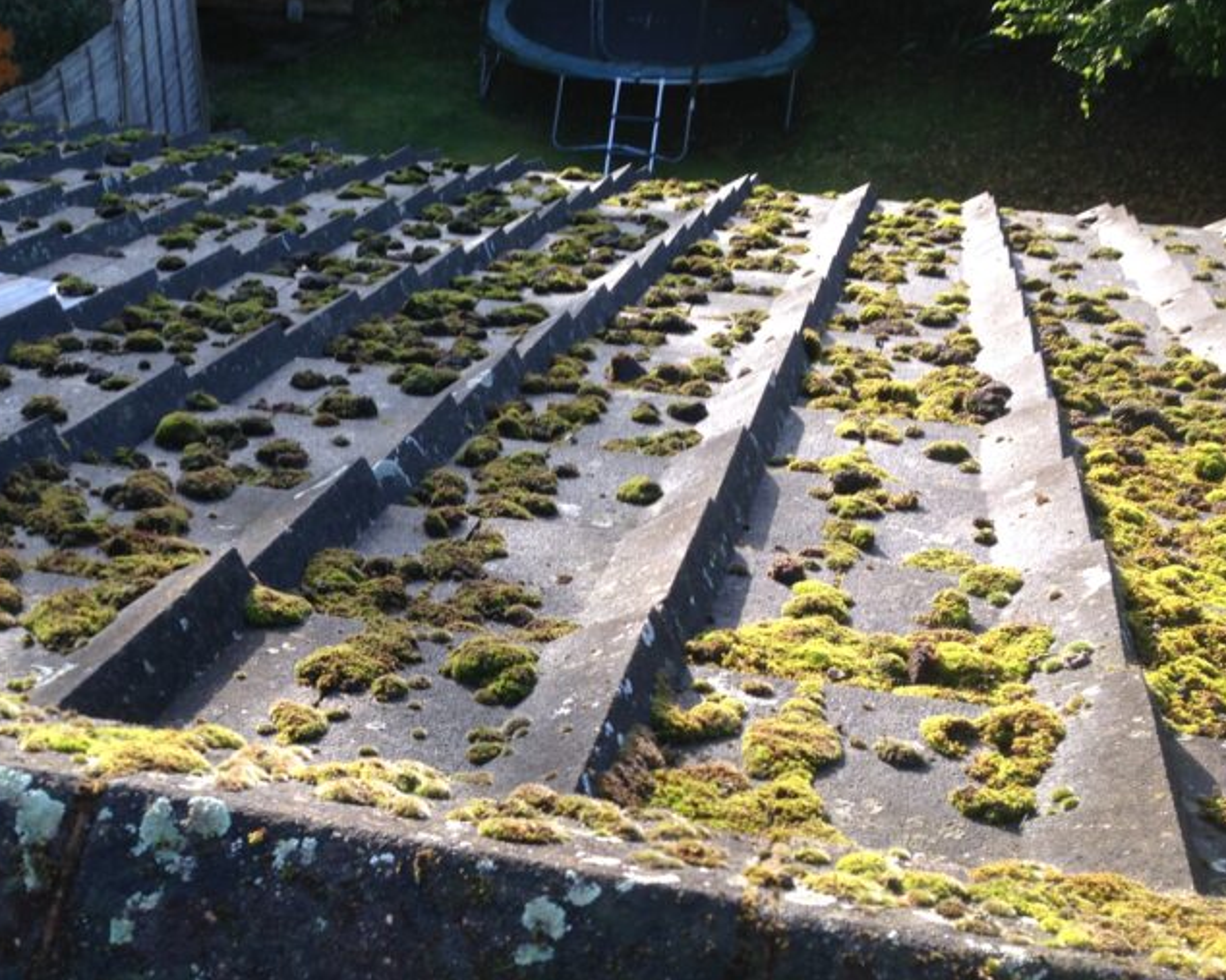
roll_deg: +2.0
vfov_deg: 28.8
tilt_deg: -38.7
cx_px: 340
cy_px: 704
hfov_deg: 35.4
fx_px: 1887
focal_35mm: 52
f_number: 2.4
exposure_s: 1/233
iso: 50
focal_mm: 4.12
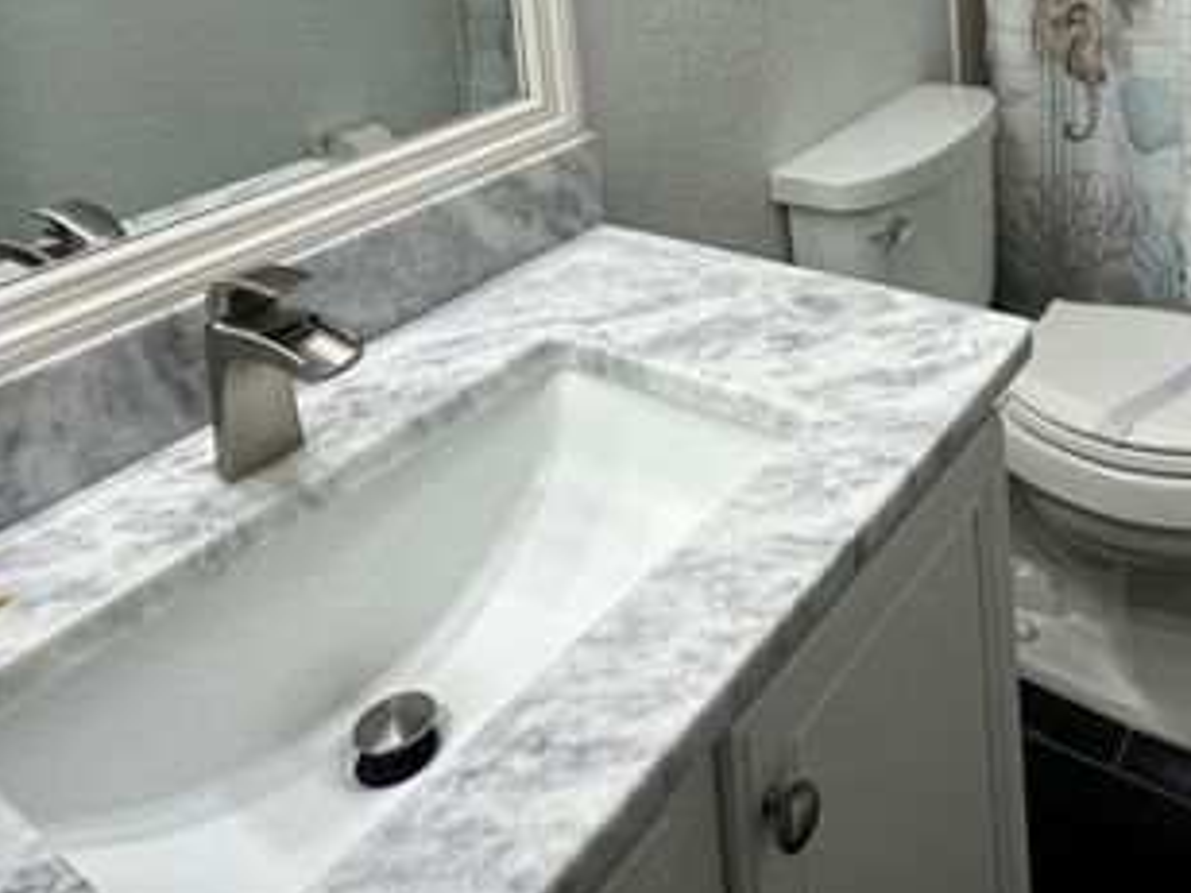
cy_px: -104
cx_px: 918
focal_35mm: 32
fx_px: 1101
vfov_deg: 36.8
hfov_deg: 53.7
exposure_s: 1/120
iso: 100
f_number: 2.2
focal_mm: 2.22
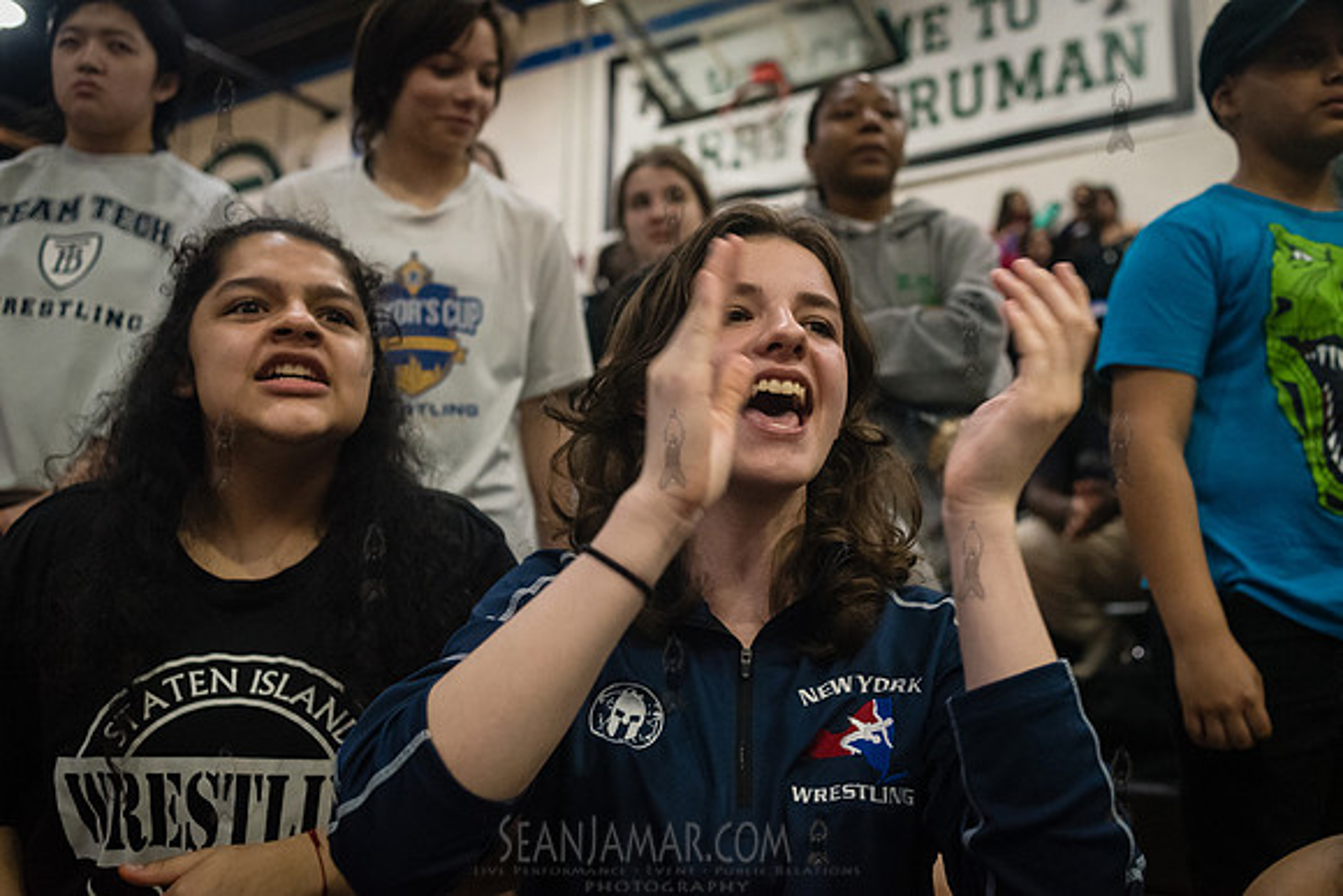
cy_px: 448
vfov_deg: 37.9
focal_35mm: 35
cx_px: 672
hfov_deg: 54.4
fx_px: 1306
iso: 6400
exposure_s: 1/400
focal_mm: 35
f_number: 3.5
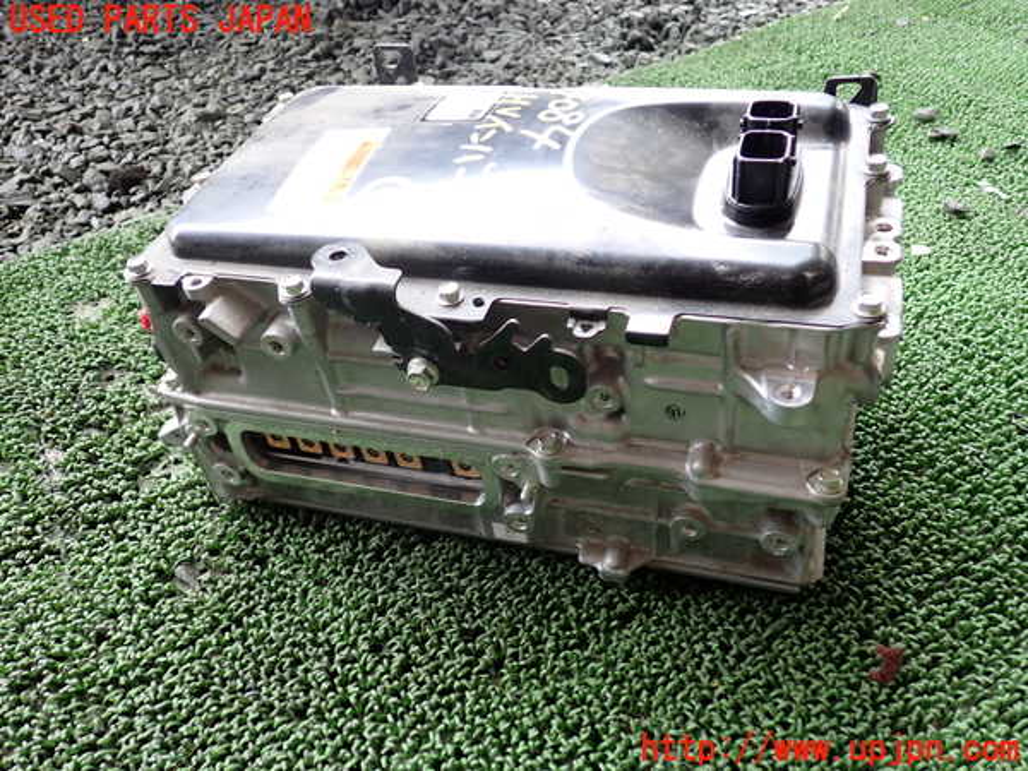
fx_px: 891
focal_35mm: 30
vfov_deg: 46.8
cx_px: 514
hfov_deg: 60.0
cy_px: 386
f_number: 2.3
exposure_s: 1/50
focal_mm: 5.4
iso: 200
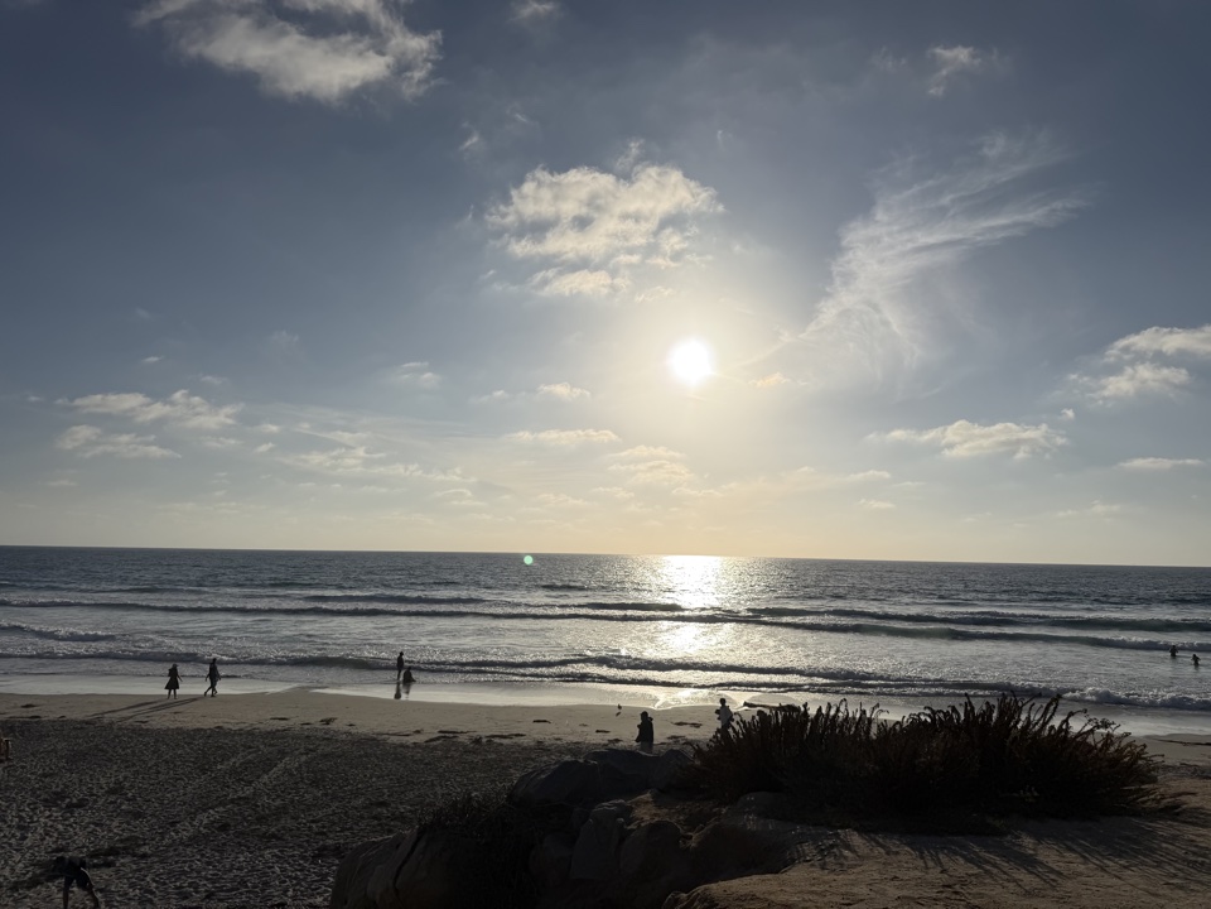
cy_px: 454
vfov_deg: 56.8
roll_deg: -1.3
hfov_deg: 71.6
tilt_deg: +7.5
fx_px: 840
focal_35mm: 24
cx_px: 606
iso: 80
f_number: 1.78
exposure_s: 1/55556
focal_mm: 6.76
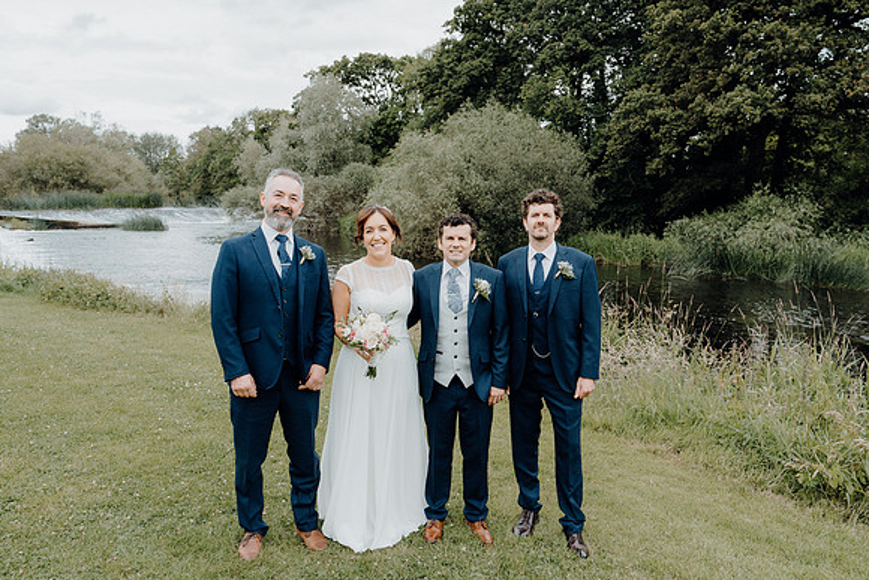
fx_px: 748
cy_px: 290
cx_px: 434
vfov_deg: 42.3
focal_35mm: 31
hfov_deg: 60.3
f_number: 5
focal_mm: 31
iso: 125
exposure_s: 1/200
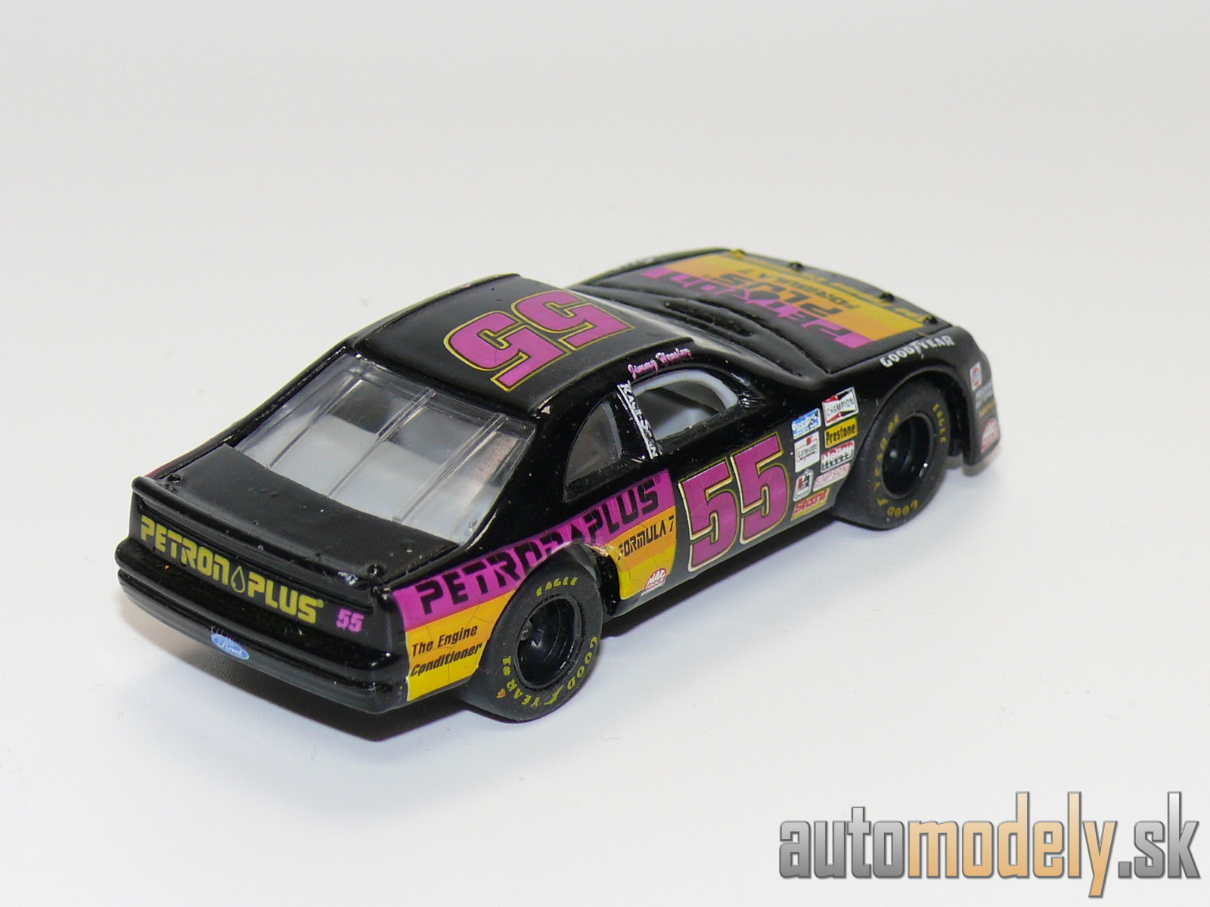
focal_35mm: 108
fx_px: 3775
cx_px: 605
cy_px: 454
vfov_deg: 13.7
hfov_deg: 18.2
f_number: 4
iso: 100
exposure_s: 1/30
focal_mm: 13.8
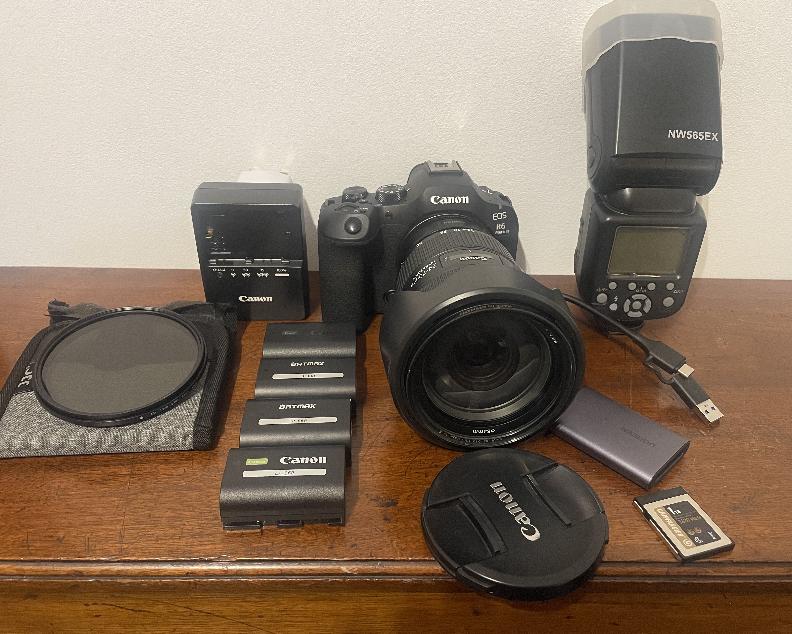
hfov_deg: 62.2
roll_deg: -2.6
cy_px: 312
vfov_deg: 51.5
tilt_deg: -30.3
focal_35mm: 28
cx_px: 404
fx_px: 656
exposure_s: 1/50
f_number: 1.6
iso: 400
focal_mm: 4.2
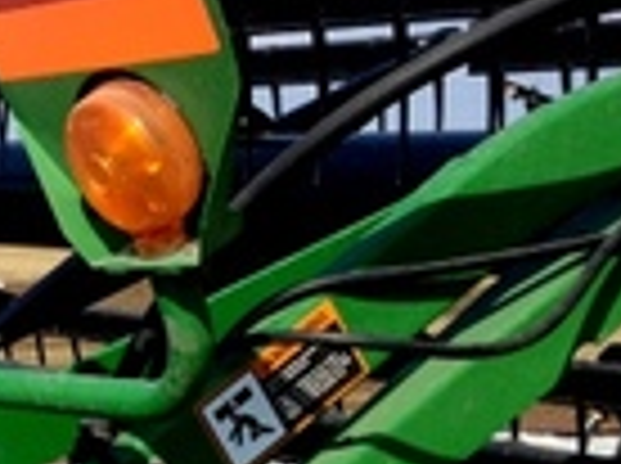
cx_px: -387
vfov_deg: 10.7
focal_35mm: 138
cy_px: 378
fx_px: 2471
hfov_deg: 13.3
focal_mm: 4.28
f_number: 2.4
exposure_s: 1/1284
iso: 64
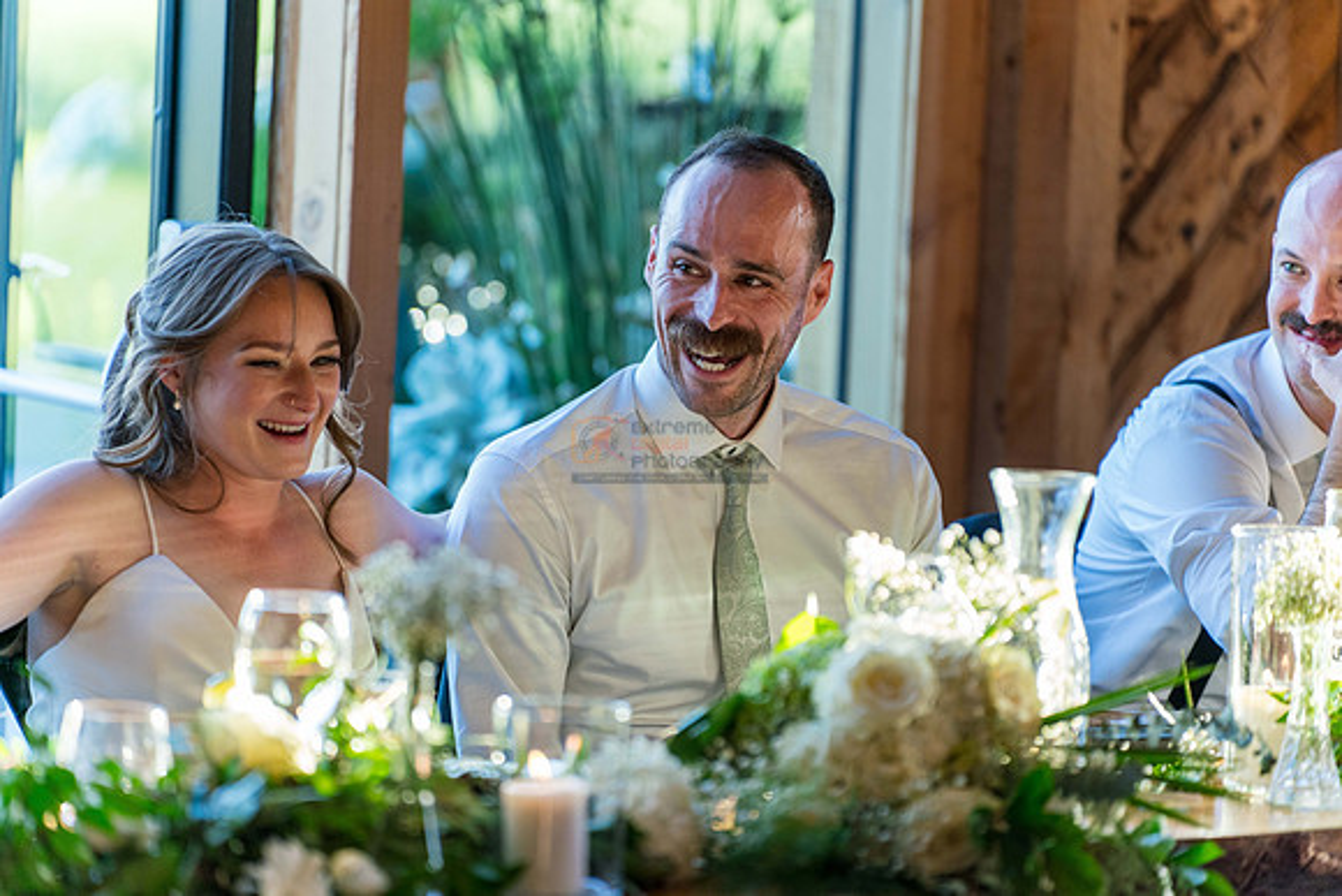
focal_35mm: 150
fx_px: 5593
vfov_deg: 9.2
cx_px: 671
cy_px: 448
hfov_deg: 13.7
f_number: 2.8
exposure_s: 1/400
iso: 1000
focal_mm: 150
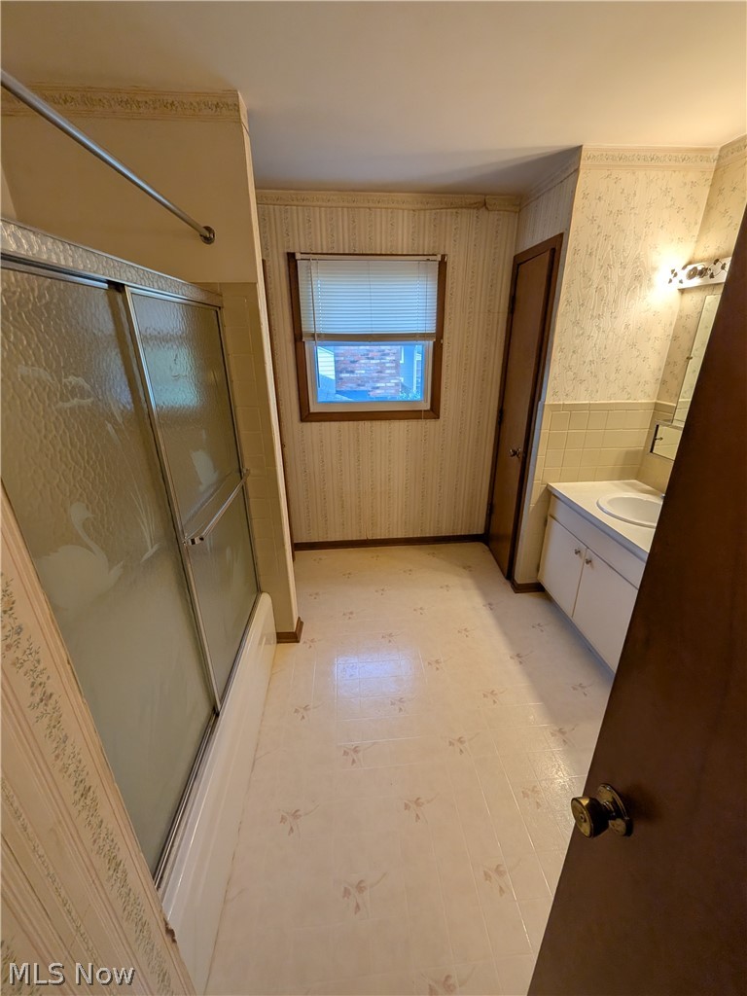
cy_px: 498
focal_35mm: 13
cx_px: 374
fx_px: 374
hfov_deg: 89.9
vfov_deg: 106.2
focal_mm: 1.54
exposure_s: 1/120
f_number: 2.2
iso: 37
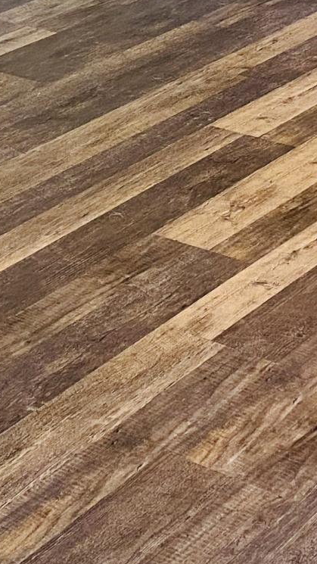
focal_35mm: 114
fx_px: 1704
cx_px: 230
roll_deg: -0.5
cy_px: 68
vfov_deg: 18.5
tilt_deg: -18.9
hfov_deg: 10.6
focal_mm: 4.25
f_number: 1.8
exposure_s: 1/60
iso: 160
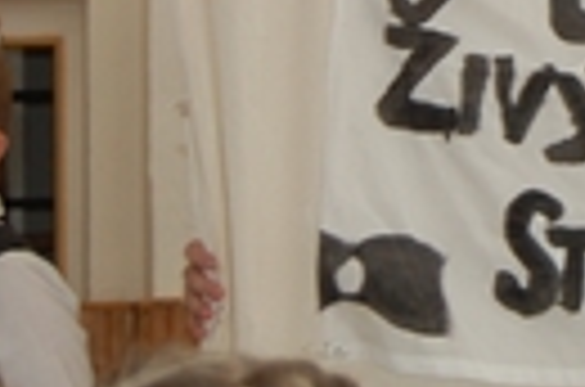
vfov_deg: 6.1
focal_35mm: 220
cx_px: 832
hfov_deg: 9.2
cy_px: -176
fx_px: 3566
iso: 400
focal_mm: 38
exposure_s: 1/60
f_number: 4.8
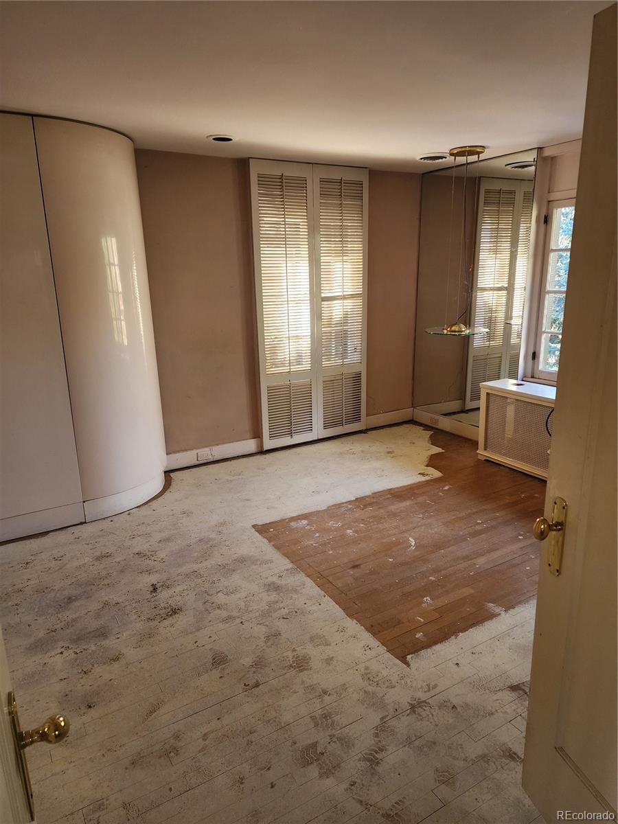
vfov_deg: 73.9
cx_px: 309
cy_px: 412
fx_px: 547
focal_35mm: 23
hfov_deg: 58.9
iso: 320
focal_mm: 6.4
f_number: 1.8
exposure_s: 1/120
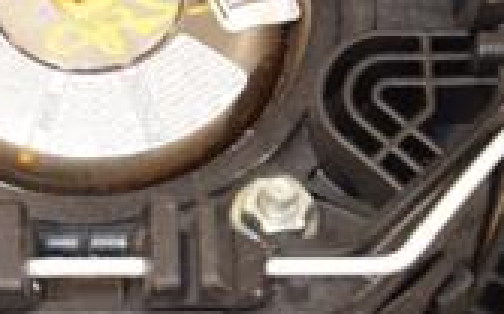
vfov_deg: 5.7
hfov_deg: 9.1
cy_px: 118
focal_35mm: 231
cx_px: 51
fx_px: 3170
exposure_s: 1/125
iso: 450
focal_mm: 42
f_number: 5.6
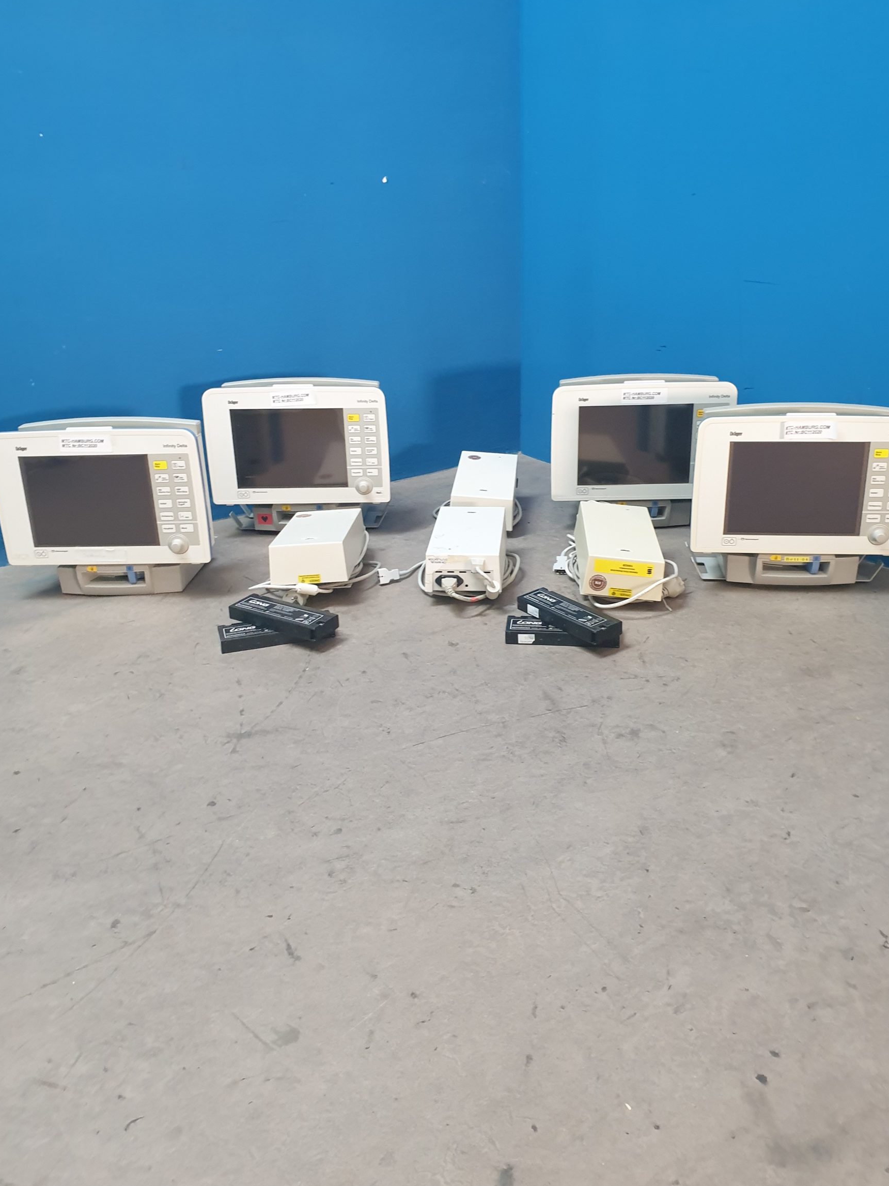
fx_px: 993
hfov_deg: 48.2
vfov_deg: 61.5
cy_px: 532
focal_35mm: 29
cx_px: 450
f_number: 2.4
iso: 400
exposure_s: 1/50
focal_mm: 4.3
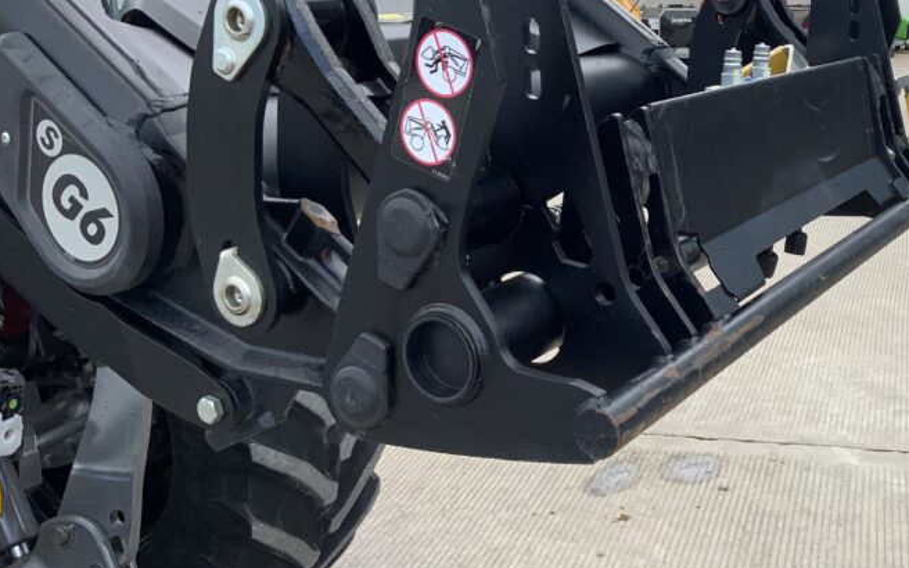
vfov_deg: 26.6
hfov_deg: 40.4
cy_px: 166
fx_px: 1189
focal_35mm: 48
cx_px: 707
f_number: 1.8
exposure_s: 1/683
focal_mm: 3
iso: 16
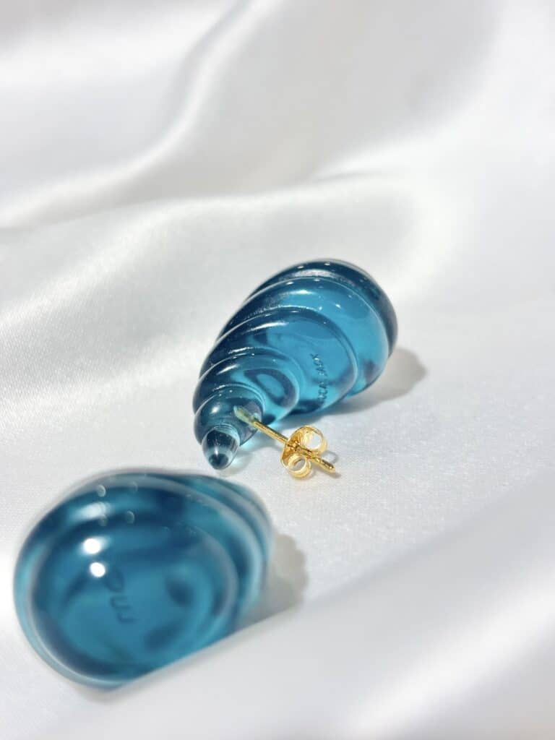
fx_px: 1112
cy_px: 370
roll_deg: +4.8
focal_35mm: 52
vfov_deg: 36.8
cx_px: 278
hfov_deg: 28.0
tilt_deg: -24.8
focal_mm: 5.96
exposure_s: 1/264
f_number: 1.6
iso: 32
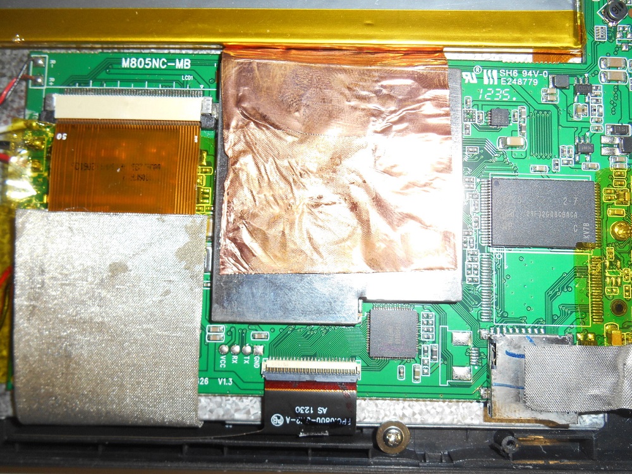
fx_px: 475
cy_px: 237
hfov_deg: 67.3
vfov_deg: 53.1
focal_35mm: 26
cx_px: 316
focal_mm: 4.7
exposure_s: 1/25
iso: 80
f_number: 3.4
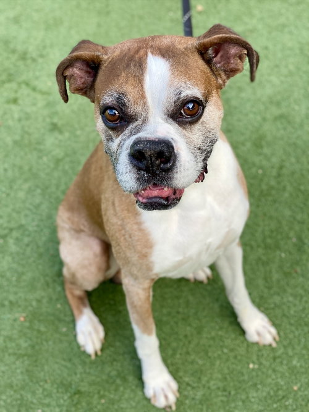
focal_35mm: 52
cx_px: 154
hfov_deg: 28.0
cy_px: 206
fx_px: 619
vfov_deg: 36.8
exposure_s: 1/228
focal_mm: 6
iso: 20
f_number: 2
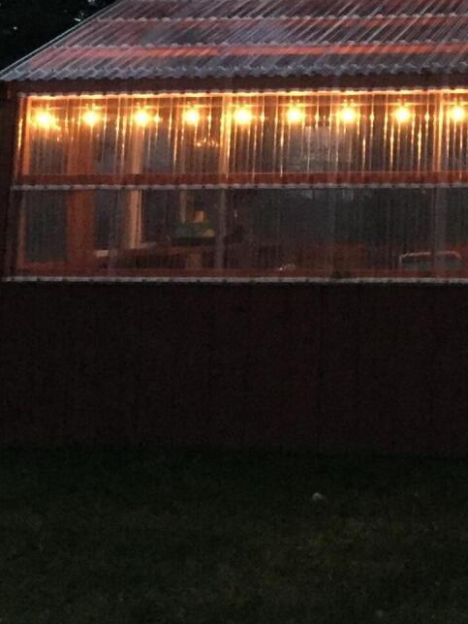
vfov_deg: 21.6
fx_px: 1622
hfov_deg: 15.8
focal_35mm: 90
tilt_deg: -0.3
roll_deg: +0.5
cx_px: 573
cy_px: 149
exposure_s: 1/15
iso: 320
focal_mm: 4.15
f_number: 2.2
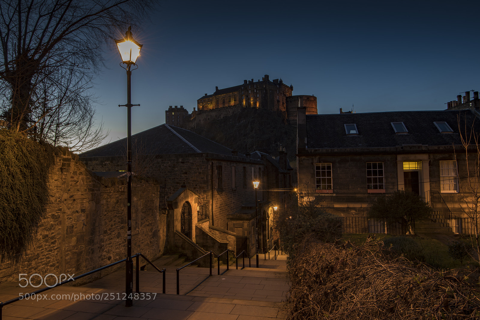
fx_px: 280
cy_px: 160
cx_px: 240
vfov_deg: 59.5
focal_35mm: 21
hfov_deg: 81.2
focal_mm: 21
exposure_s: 8
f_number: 11
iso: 64
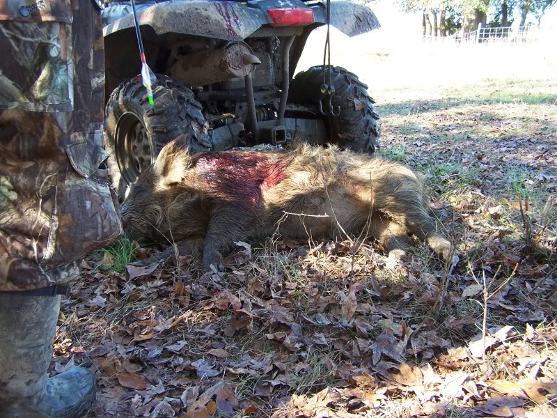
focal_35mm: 38
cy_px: 209
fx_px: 611
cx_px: 278
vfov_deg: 37.7
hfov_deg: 49.0
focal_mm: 6.3
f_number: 2.8
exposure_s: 1/60
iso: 80
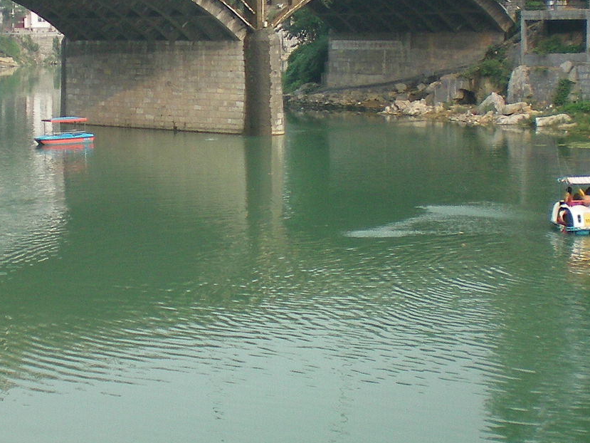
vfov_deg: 16.7
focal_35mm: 88
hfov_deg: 22.1
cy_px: 146
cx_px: 177
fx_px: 1500
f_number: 3.1
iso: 64
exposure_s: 1/320
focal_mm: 6.3
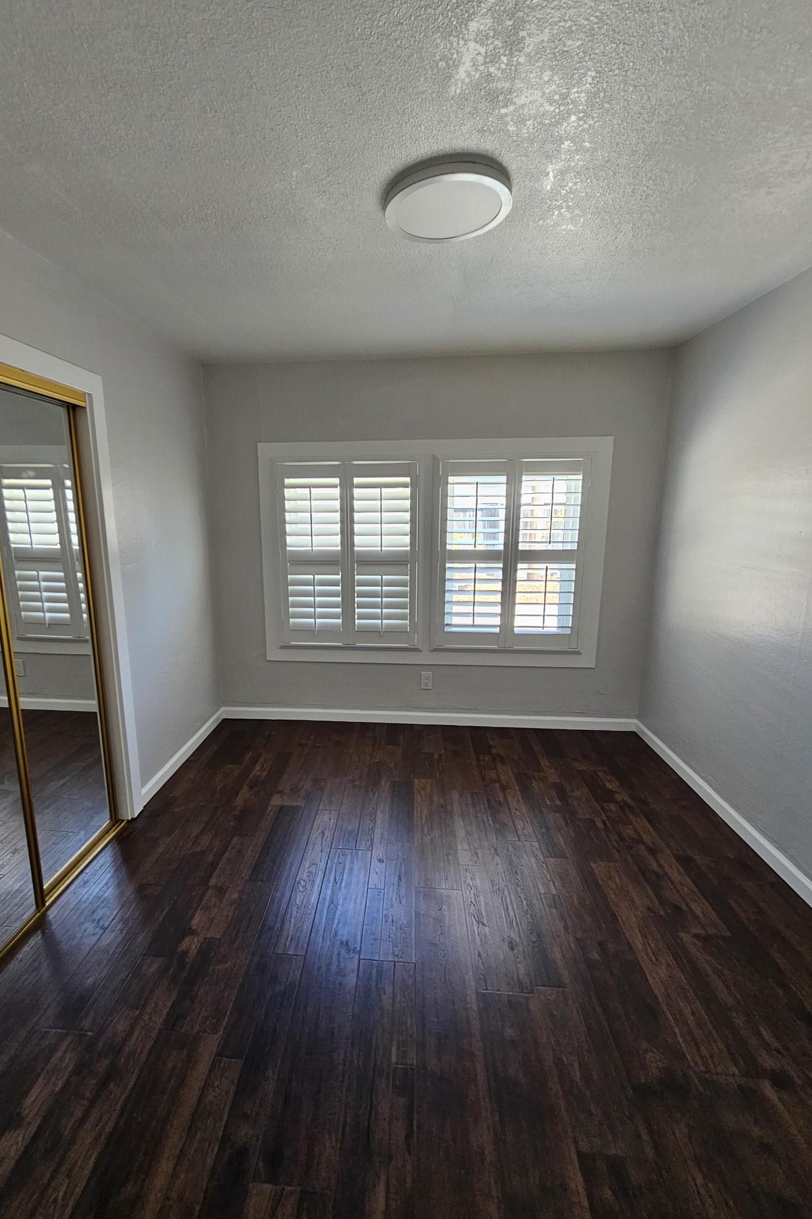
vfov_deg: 104.3
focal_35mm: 14
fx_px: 474
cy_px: 613
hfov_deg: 81.0
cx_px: 366
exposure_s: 1/60
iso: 200
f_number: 2.2
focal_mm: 2.2
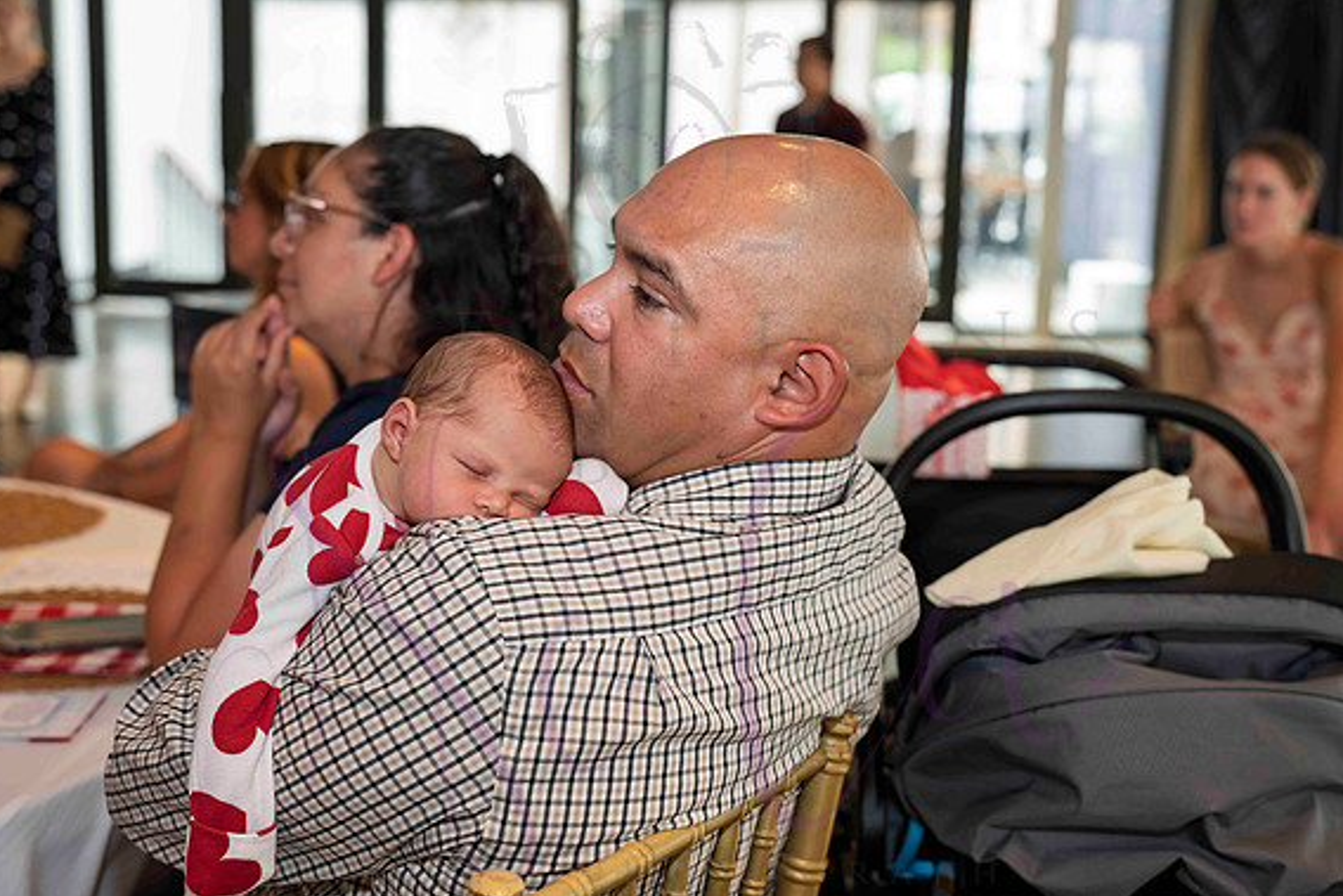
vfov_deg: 27.5
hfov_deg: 40.3
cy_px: 455
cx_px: 669
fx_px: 1828
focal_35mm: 49
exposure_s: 1/200
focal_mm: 48
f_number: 4
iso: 1600
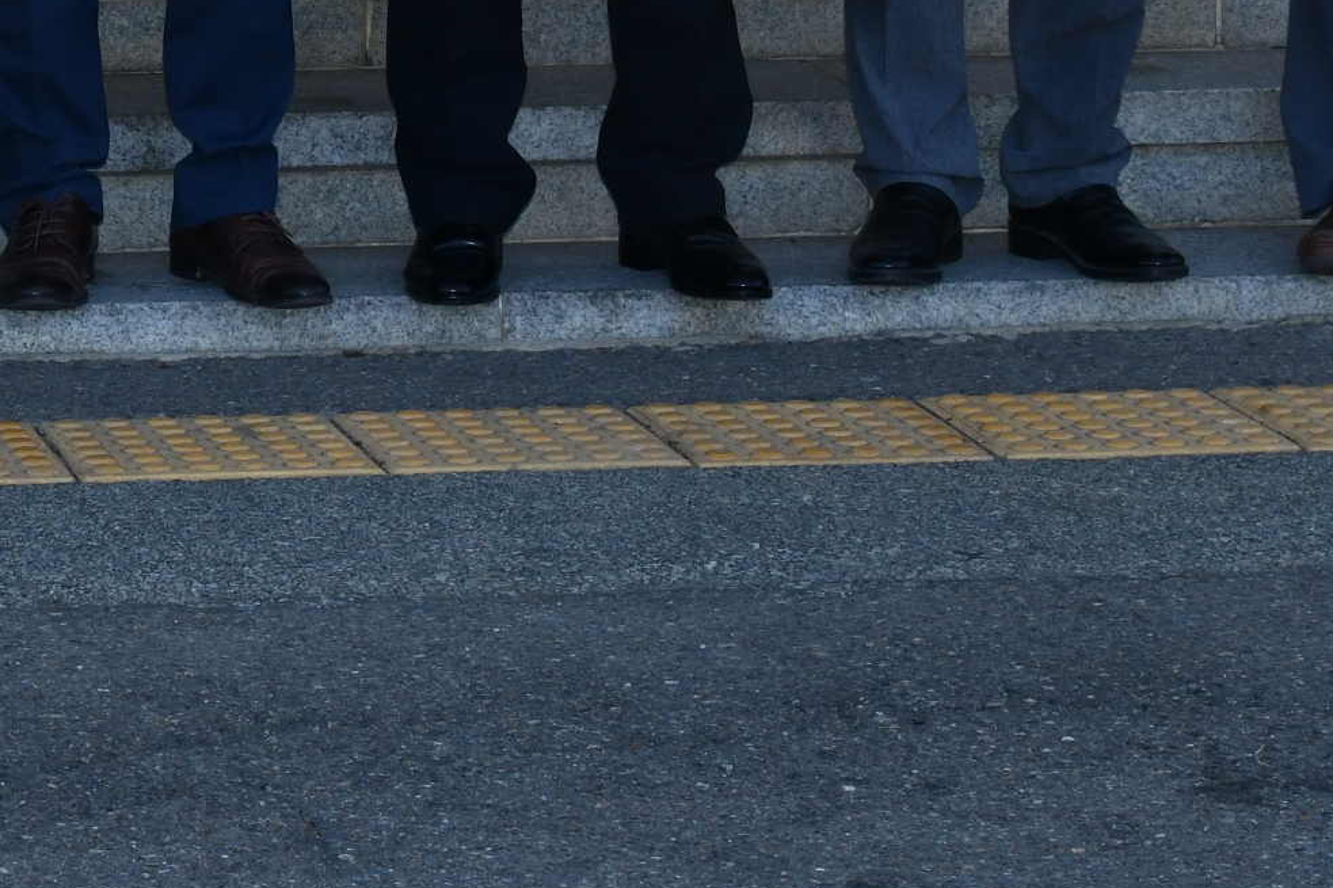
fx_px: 6219
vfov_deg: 7.8
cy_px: -948
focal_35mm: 168
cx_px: -738
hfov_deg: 11.7
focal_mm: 40
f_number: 10
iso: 400
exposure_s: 1/250
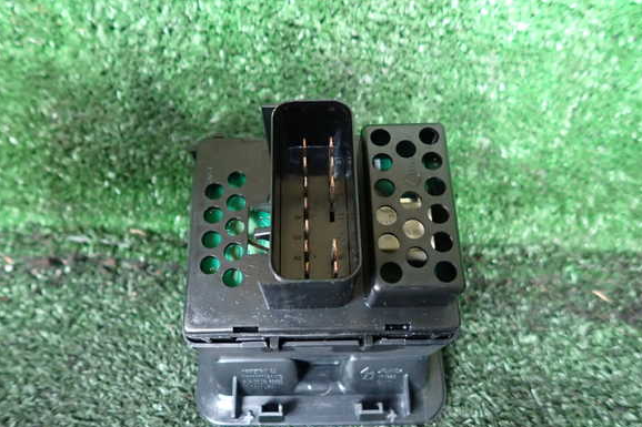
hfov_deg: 67.4
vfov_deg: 47.9
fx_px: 481
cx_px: 312
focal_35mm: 27
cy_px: 222
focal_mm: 4.5
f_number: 2
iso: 800
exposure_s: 1/30
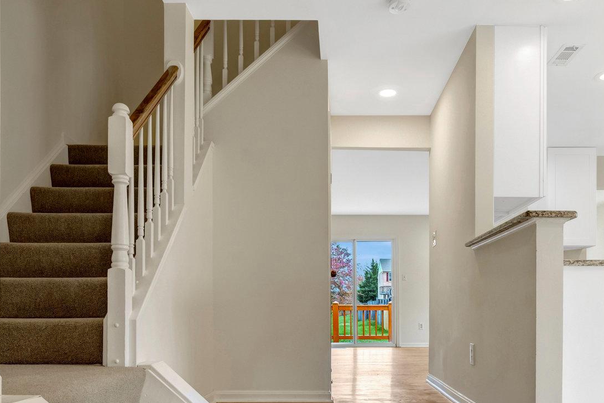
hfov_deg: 61.7
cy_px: 322
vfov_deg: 41.7
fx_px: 503
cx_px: 346
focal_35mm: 30
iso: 1250
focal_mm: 16
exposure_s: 1/15
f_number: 8
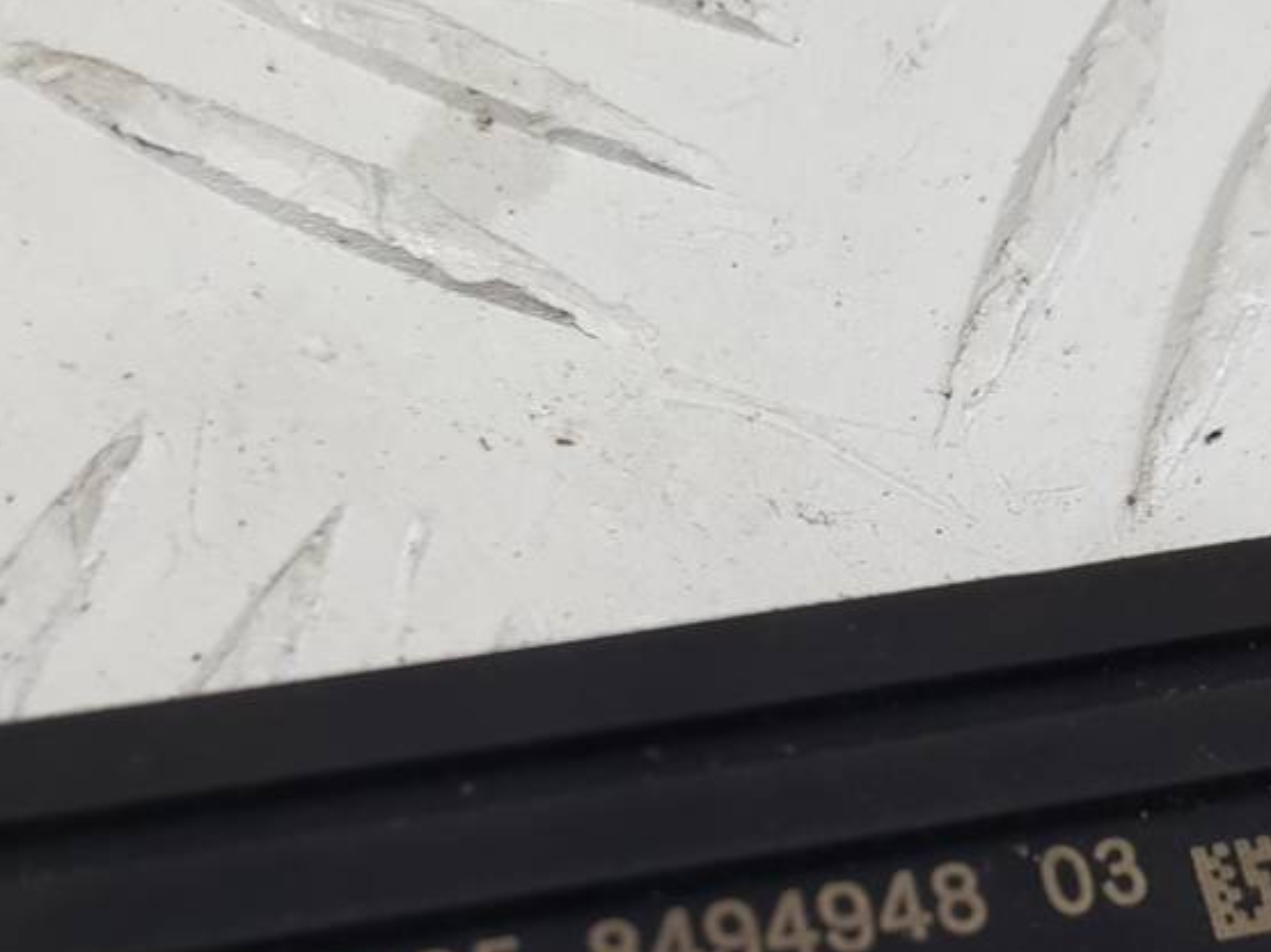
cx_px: 623
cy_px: 835
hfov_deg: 39.7
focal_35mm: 48
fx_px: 1762
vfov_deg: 29.2
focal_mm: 4.2
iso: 64
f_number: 1.7
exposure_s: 1/100
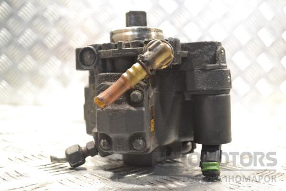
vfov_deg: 31.9
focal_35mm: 42
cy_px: 96
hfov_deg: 46.4
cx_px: 143
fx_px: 334
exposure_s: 1/200
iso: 3200
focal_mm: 28
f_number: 5.6
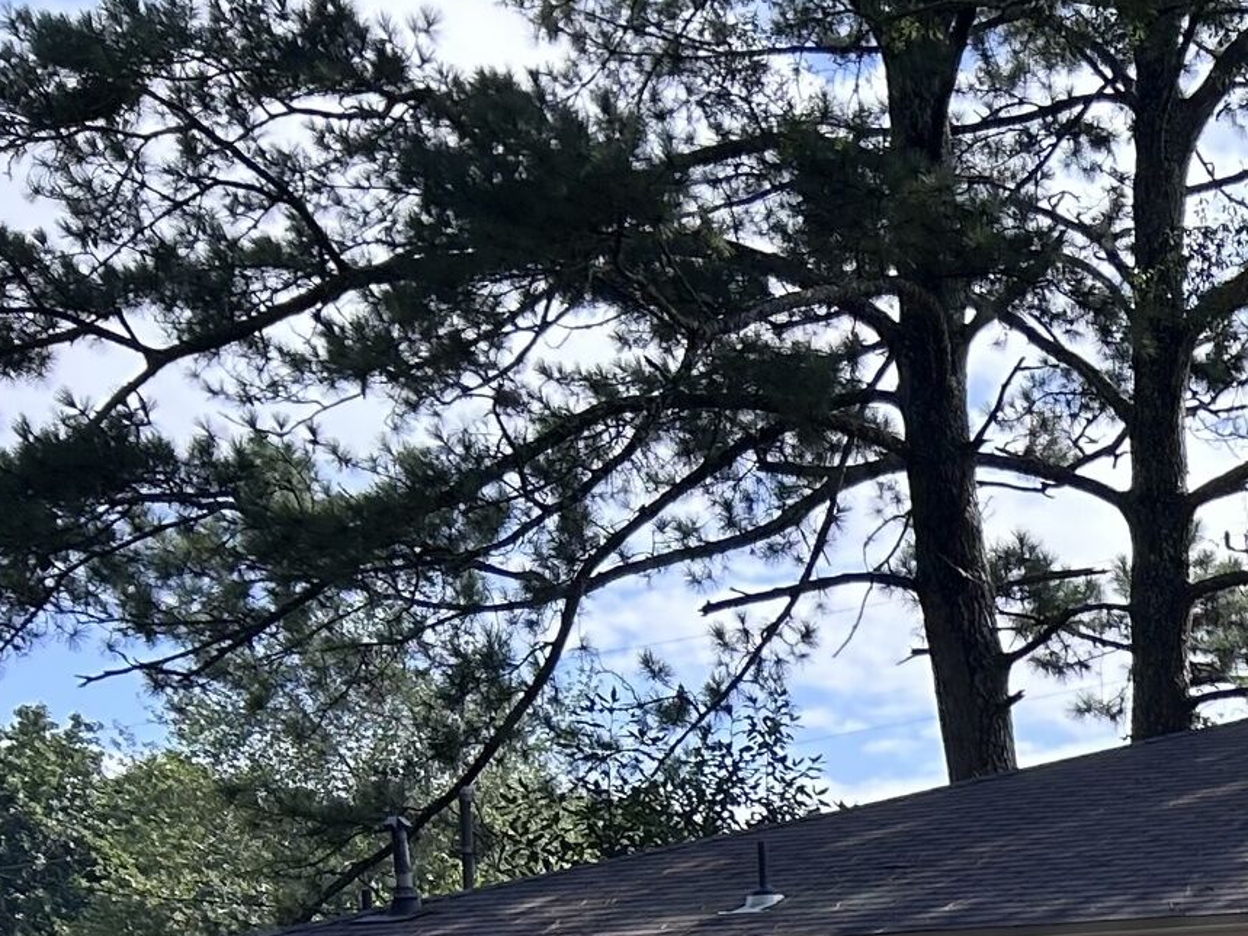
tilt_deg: -4.6
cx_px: 1958
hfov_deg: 18.3
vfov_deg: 14.2
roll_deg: +1.4
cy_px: 1644
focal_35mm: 93
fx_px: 3352
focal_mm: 5.7
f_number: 1.5
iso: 50
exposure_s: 1/1838
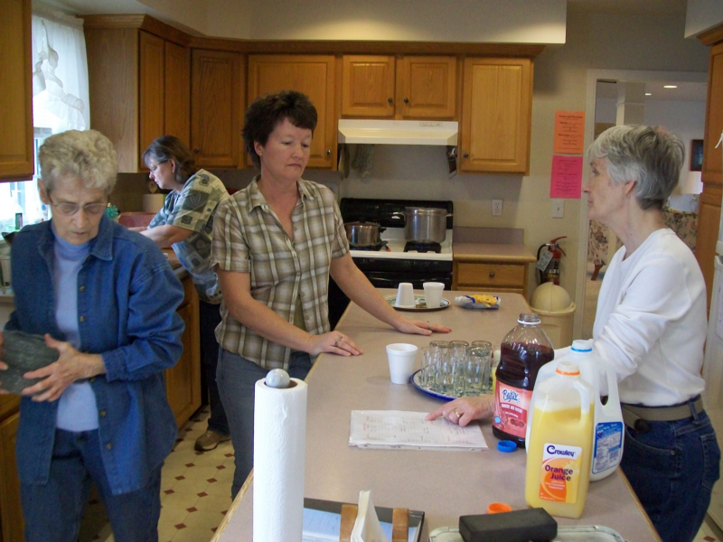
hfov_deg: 51.4
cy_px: 271
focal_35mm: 36
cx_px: 362
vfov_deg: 39.7
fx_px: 752
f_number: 2.7
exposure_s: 1/50
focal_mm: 6
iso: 160
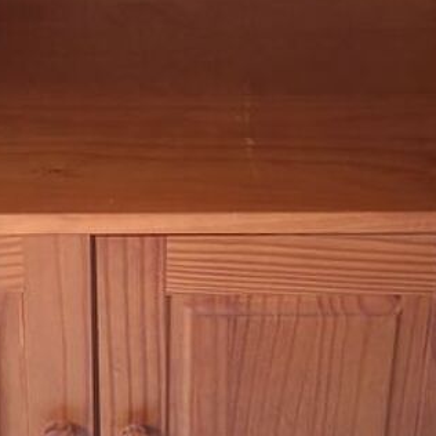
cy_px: 130
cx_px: 79
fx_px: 1382
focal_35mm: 97
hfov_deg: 17.8
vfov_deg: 17.9
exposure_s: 1/30
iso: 500
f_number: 1.8
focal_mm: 3.98
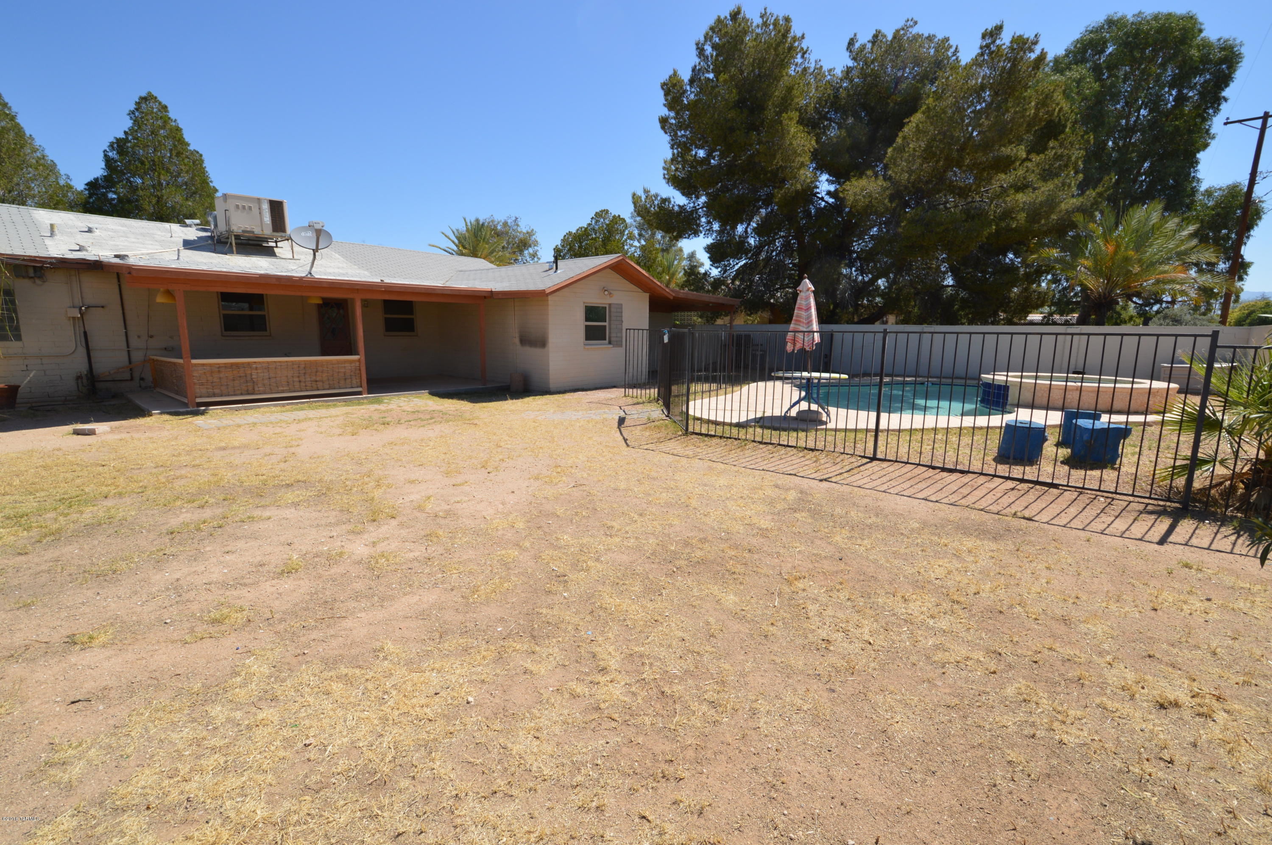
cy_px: 422
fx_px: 529
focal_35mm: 15
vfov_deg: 77.2
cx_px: 636
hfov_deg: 100.4
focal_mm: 10
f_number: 8
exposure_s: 1/200
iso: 100
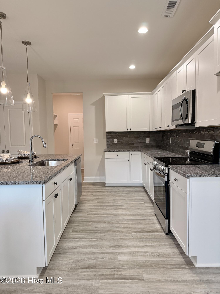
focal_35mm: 24
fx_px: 203
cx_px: 110
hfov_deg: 56.8
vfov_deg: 71.6
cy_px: 147
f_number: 1.78
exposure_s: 1/167
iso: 200
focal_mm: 6.76
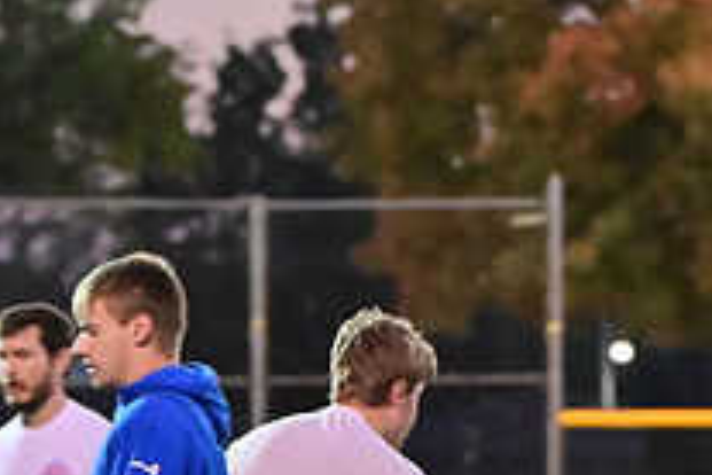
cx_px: 196
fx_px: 9156
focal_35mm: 463
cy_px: 656
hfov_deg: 4.5
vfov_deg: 3.0
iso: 6400
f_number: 4
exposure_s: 1/400
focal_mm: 110
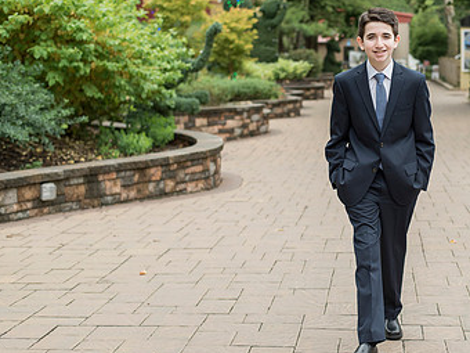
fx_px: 1113
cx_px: 386
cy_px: 150
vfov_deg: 18.0
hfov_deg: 23.4
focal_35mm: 82
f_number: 2.8
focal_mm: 50
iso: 400
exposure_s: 1/1000
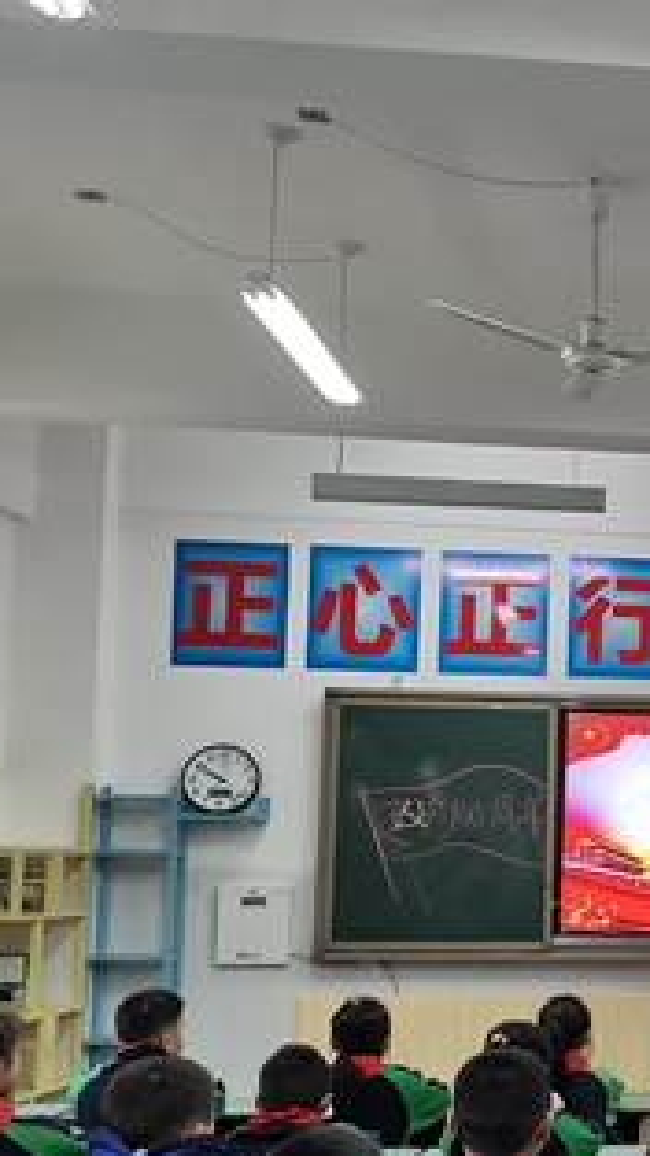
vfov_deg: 35.8
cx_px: 945
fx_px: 1778
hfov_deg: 18.6
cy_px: 739
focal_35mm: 58
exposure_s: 1/100
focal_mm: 4.75
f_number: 1.8
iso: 320
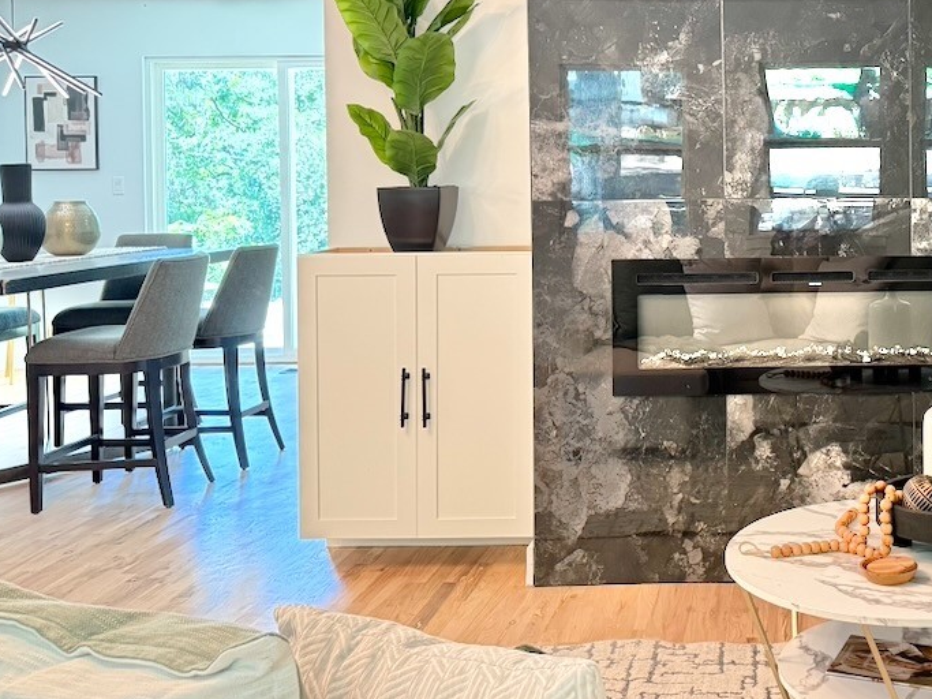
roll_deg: +0.5
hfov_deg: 39.5
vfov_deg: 31.6
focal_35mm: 45
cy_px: 182
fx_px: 1211
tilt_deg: -1.1
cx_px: 812
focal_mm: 6.76
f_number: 1.78
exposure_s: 1/60
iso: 400
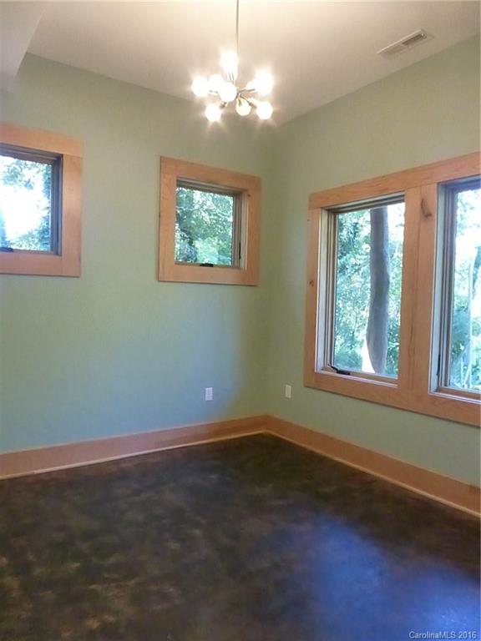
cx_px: 240
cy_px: 320
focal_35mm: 24
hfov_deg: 56.8
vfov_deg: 71.6
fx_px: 445
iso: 2500
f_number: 4
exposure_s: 1/160
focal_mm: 4.3
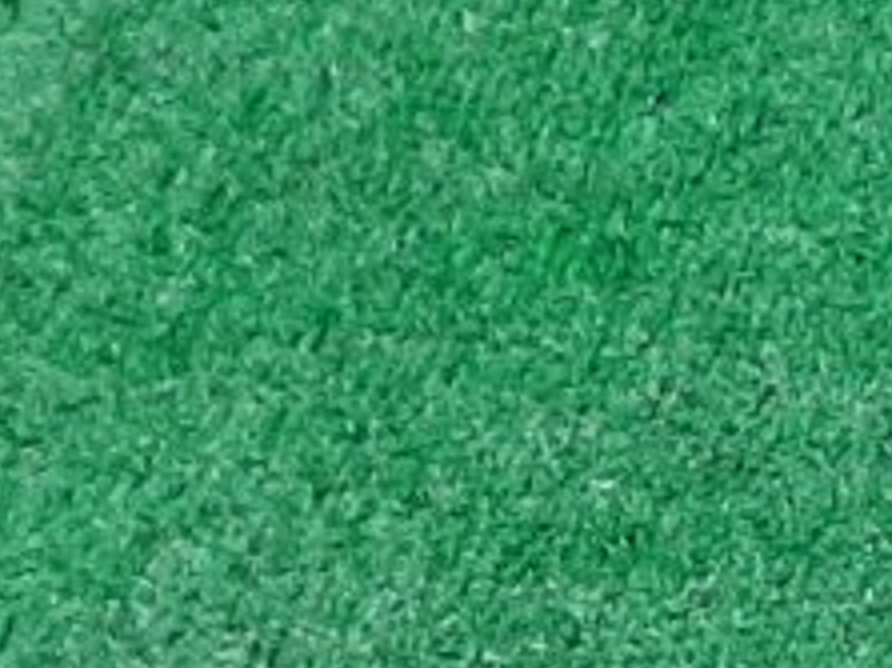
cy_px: 928
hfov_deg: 9.3
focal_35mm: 168
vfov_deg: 8.7
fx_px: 4327
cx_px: 2676
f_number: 1.7
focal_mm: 3.93
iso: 126
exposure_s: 1/50
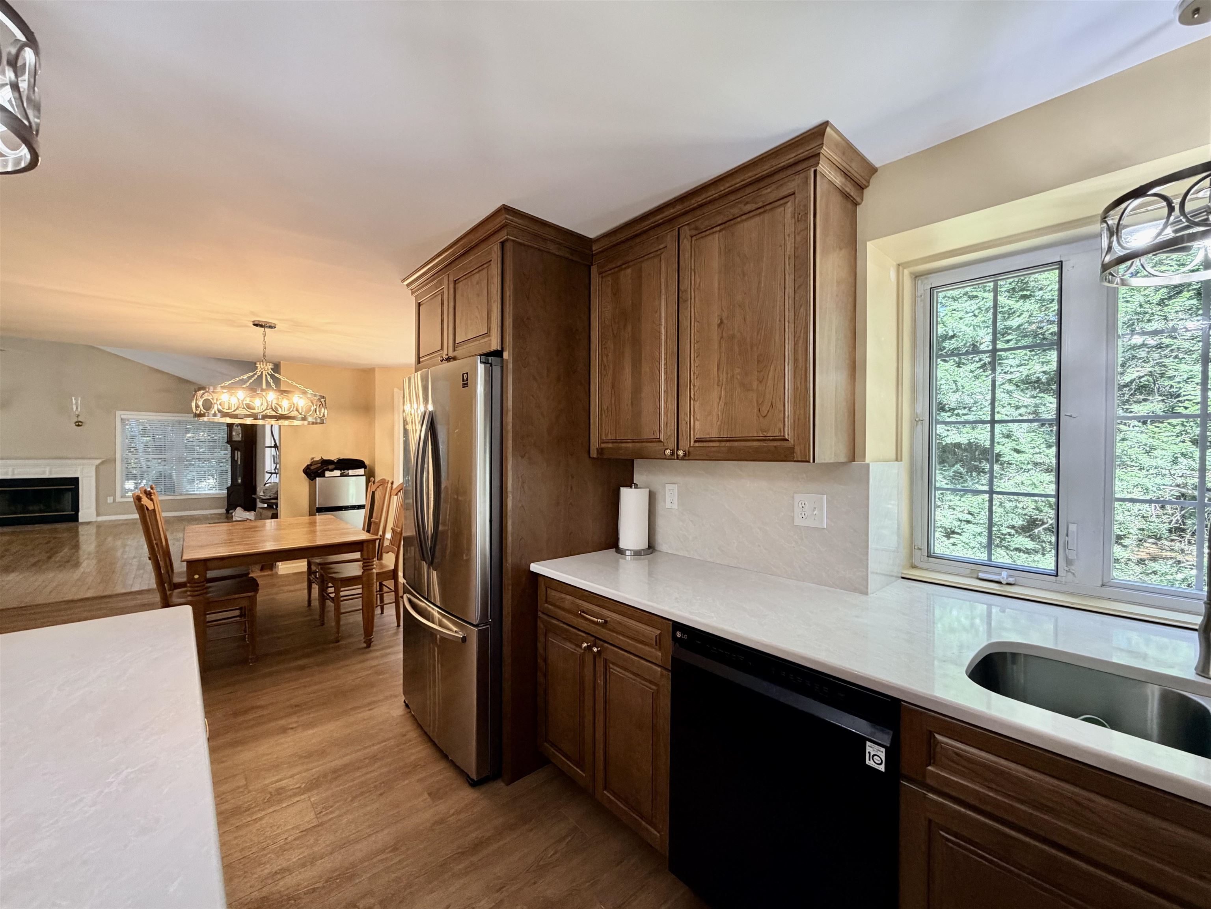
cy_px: 454
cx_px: 606
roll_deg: +0.4
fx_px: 490
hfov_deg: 102.1
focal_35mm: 14
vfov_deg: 85.7
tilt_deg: -0.4
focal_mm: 2.22
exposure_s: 1/60
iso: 160
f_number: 2.2
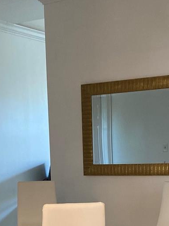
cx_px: 72
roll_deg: +2.8
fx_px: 508
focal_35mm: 78
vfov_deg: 23.6
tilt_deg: -9.1
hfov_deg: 18.9
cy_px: 243
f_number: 1.8
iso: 250
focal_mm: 4.25
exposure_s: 1/60
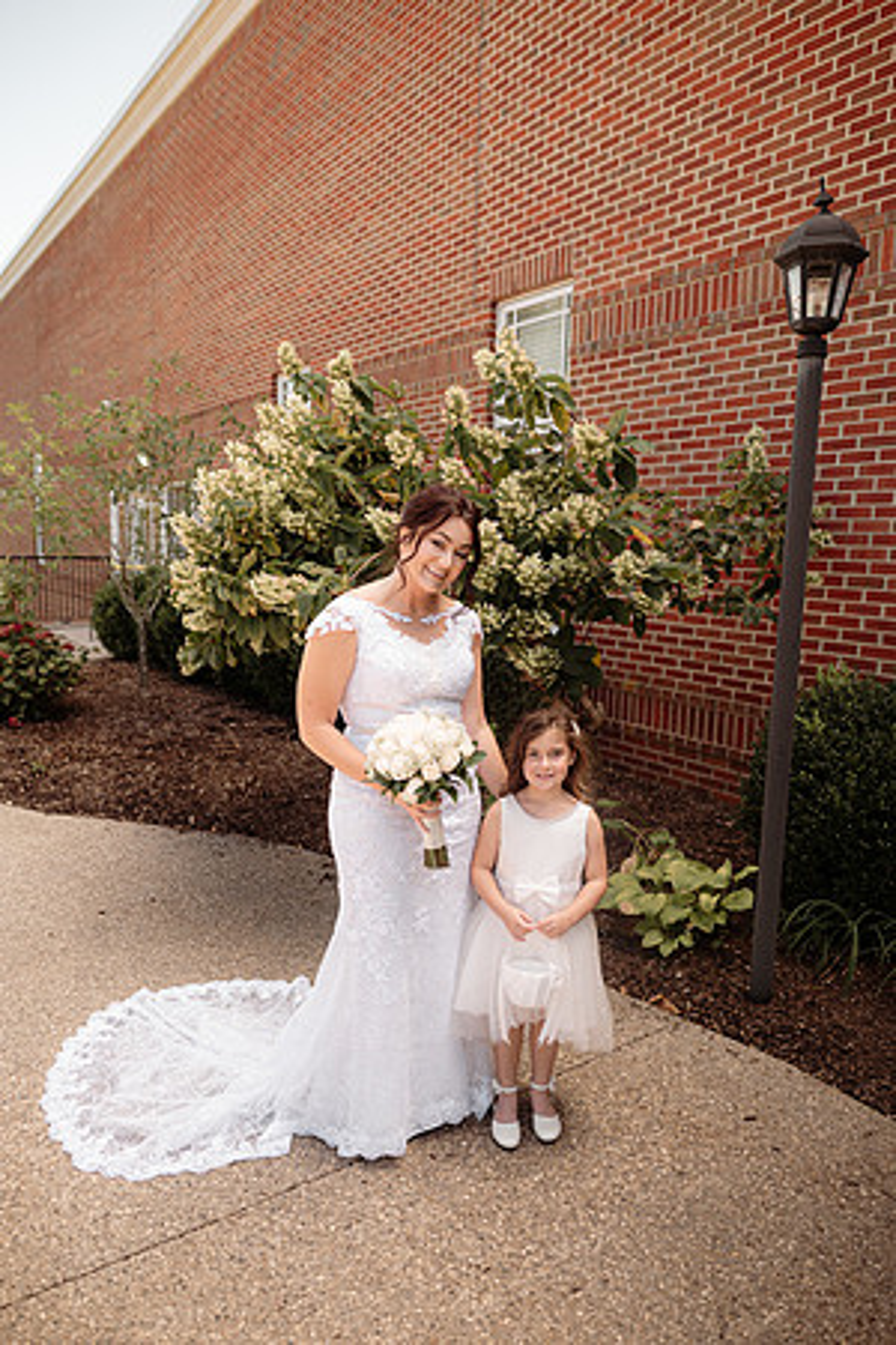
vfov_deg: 73.7
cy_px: 672
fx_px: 896
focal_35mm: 24
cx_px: 448
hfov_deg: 53.1
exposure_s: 1/500
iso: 160
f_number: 2.8
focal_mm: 24
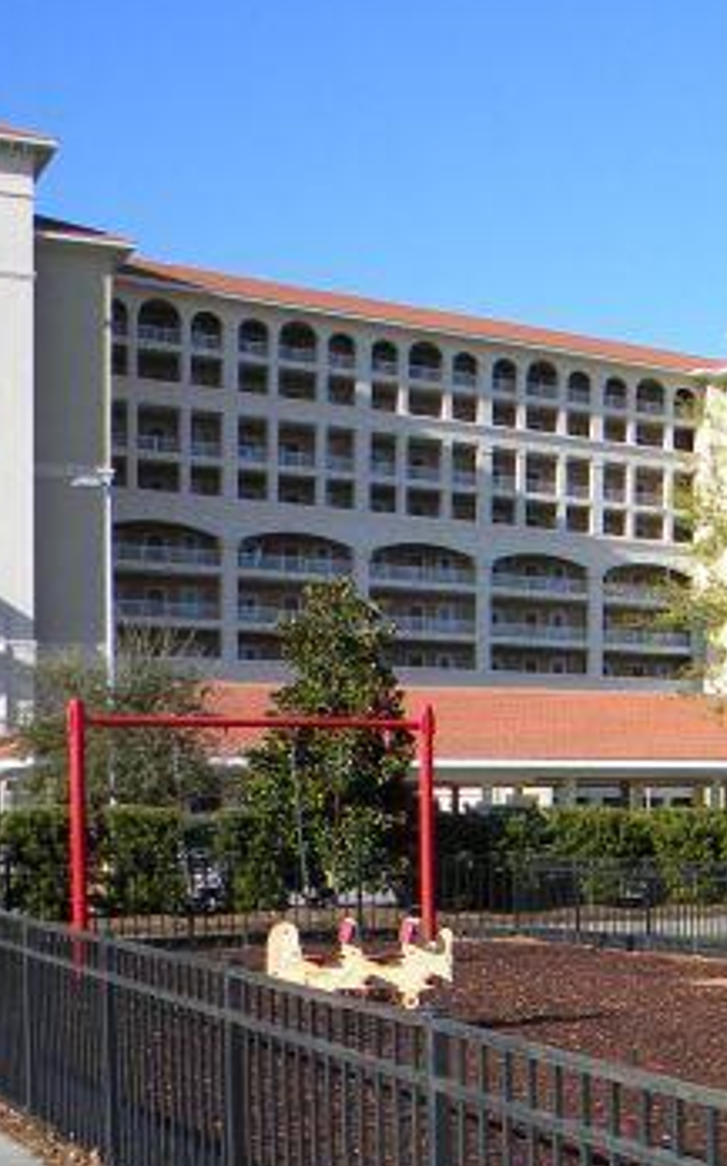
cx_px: 1052
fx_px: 2032
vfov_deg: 31.7
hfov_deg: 18.3
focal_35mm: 64
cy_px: 813
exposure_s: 1/710
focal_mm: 5
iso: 80
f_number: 3.5
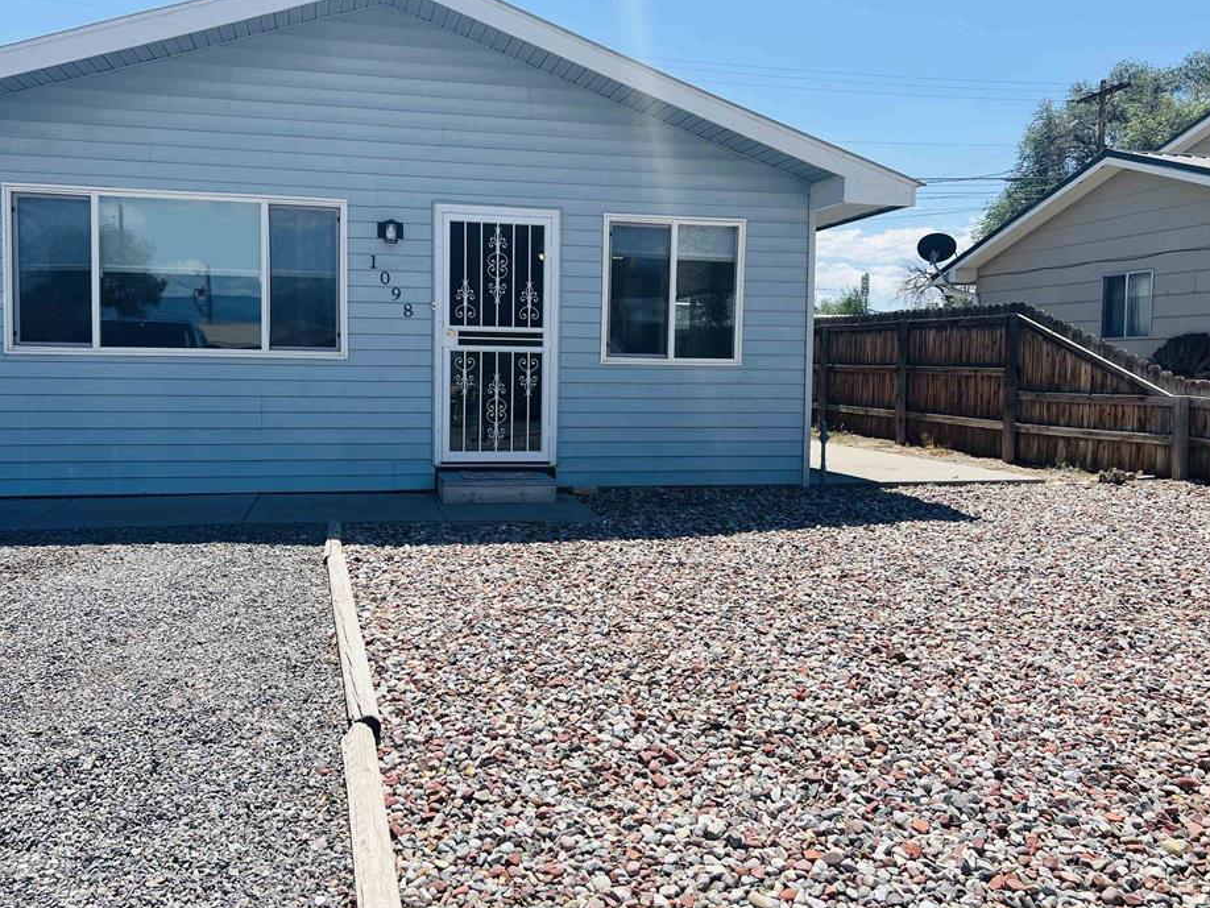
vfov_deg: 48.2
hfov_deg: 61.6
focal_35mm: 29
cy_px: 415
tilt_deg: -3.1
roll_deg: -0.7
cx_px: 568
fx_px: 1014
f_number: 1.5
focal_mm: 5.7
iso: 50
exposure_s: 1/4274
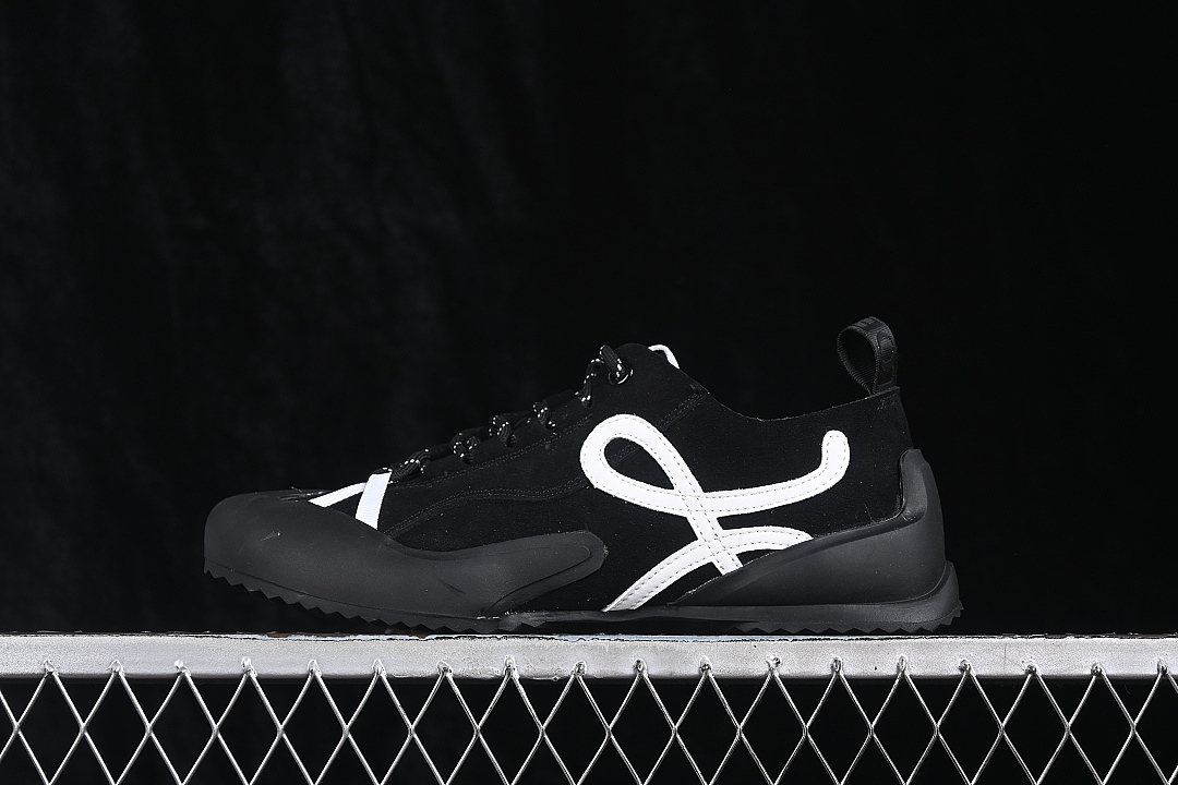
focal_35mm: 75
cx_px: 589
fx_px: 2454
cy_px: 392
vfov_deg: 18.2
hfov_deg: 27.0
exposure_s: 1/60
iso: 160
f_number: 6.3
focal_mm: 50
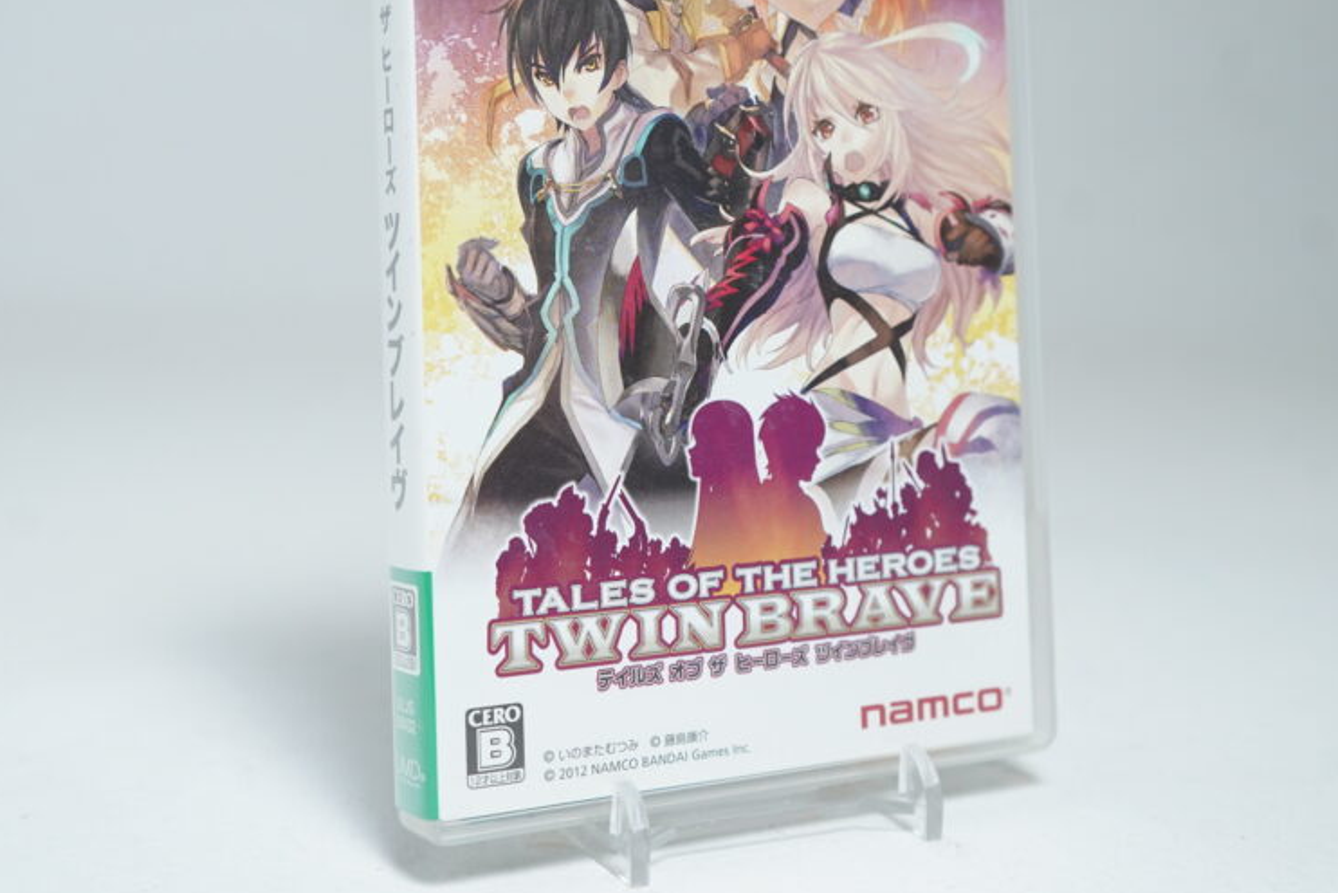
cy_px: 227
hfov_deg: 36.2
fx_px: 2044
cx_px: 725
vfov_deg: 24.4
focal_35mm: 55
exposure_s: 1/40
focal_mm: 34
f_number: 5
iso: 1000
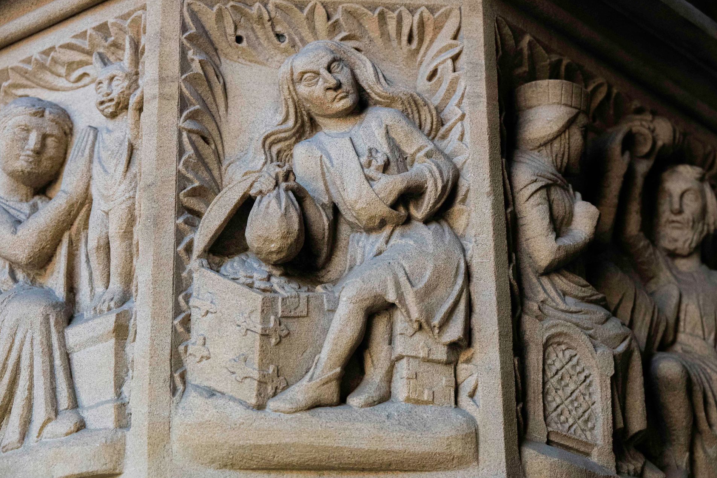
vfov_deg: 14.9
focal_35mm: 92
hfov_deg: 22.1
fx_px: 1832
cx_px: 370
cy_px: 238
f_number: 7.1
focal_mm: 88
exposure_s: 1/1250
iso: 8000
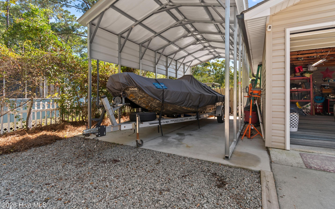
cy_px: 99
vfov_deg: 71.2
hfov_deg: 97.8
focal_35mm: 16
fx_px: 146
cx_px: 172
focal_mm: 10
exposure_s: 1/30
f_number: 4.5
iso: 100
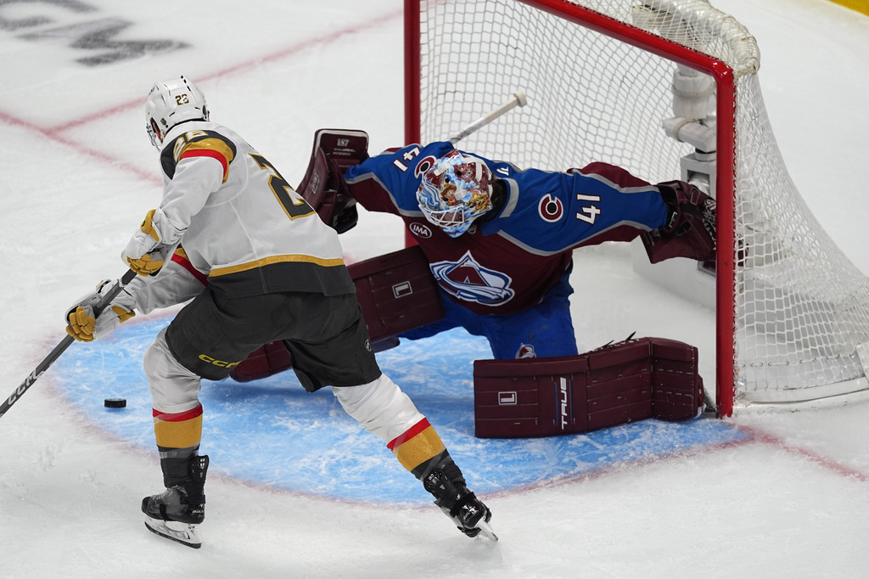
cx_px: 434
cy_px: 290
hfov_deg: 3.4
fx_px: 14478
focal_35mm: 600
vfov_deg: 2.3
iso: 2500
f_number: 4
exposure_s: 1/2000
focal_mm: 600
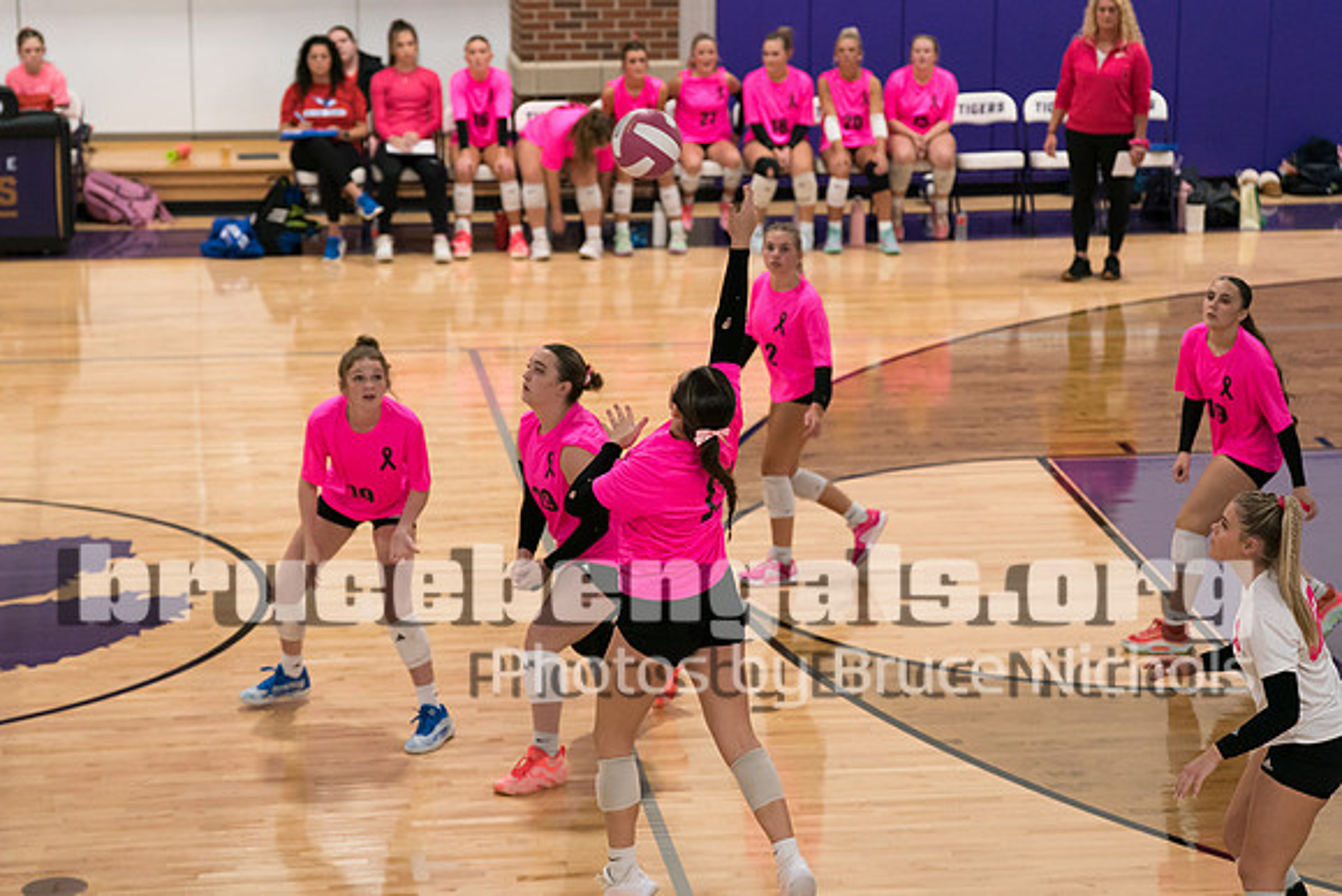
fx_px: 3661
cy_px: 424
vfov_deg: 13.9
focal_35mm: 98
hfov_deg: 20.8
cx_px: 672
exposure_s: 1/1000
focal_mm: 88
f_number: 2.8
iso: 3200
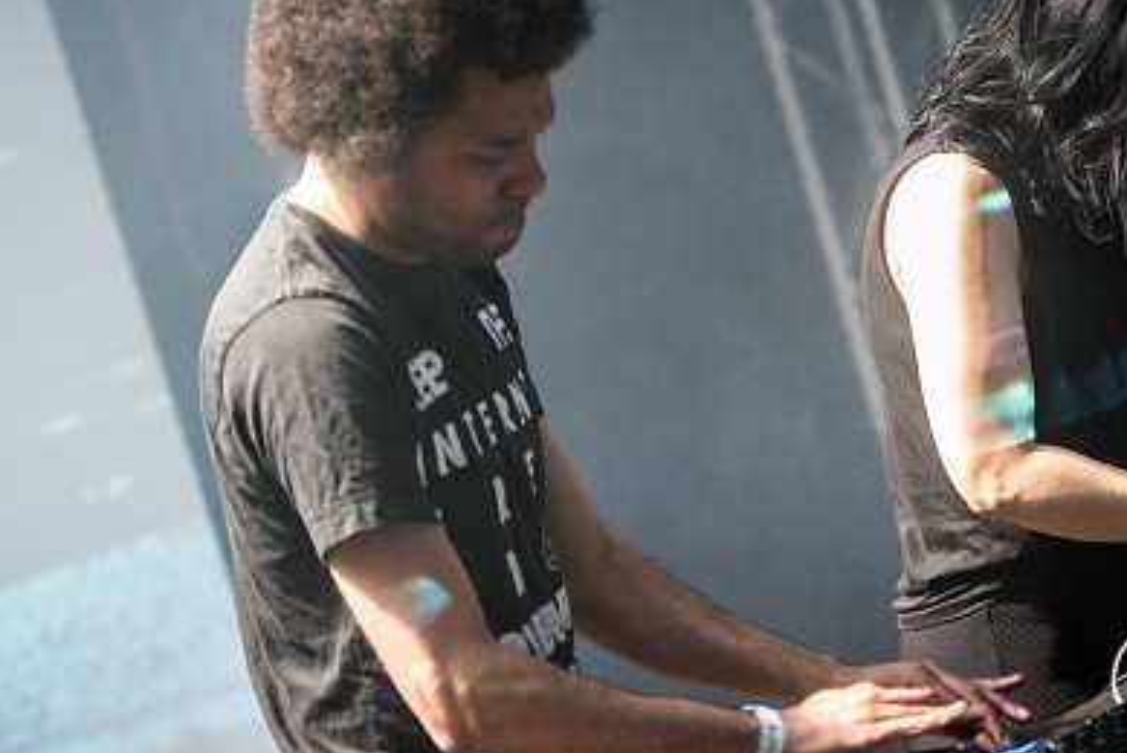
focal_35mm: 176
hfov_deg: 11.7
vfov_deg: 7.8
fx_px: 5514
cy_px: 227
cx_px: 713
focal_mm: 95
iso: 4000
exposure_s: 1/80
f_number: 2.8
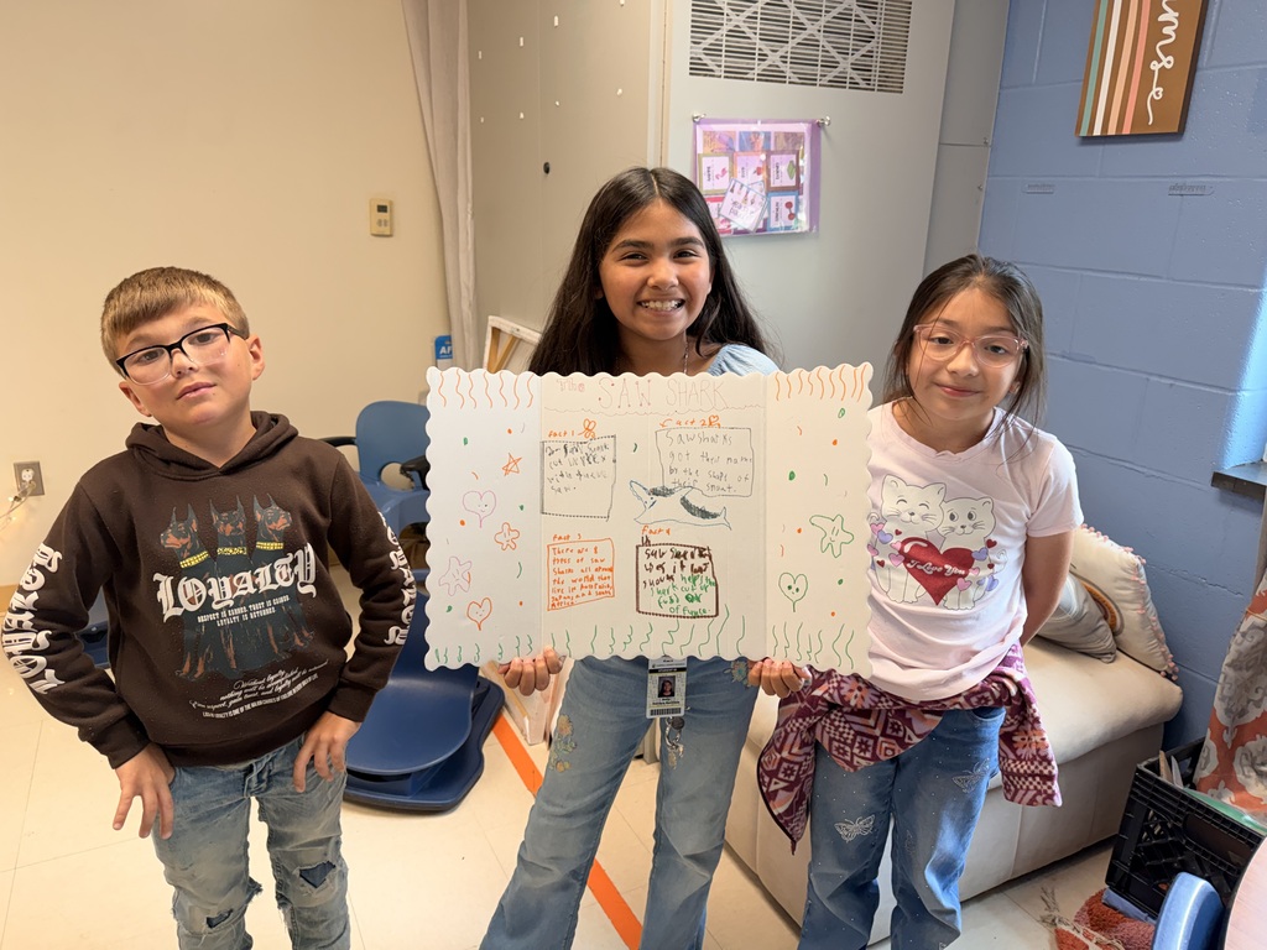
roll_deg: -0.8
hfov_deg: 71.6
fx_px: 878
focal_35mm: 24
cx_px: 634
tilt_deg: -17.6
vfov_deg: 56.8
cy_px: 475
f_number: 1.78
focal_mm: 6.76
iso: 160
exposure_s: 1/120
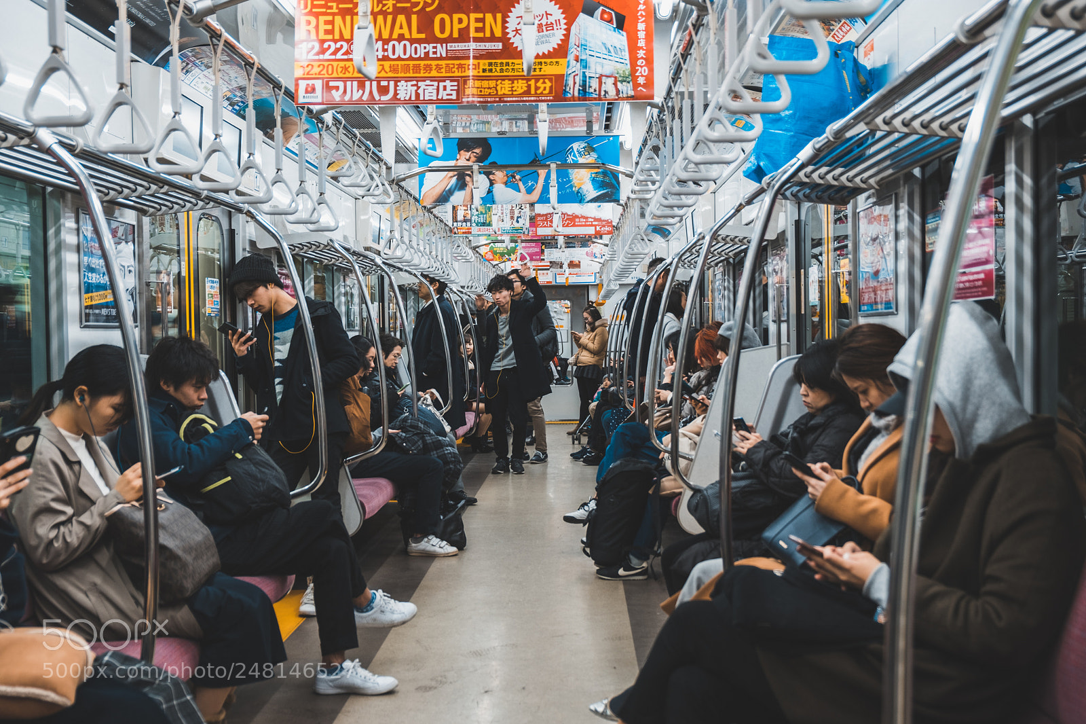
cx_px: 543
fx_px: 1267
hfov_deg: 46.4
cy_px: 362
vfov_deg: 31.9
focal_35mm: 42
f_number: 3.2
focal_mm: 27.7
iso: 200
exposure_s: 1/20
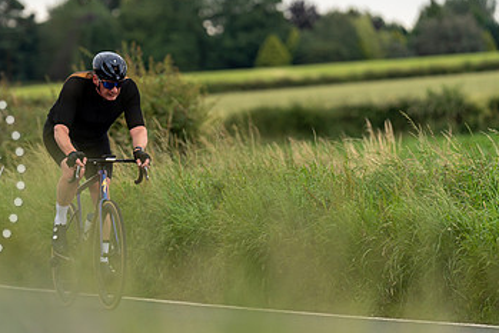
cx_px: 113
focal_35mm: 299
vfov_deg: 4.6
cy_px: 98
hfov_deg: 6.9
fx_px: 4146
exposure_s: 1/800
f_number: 3.2
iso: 500
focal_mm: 180
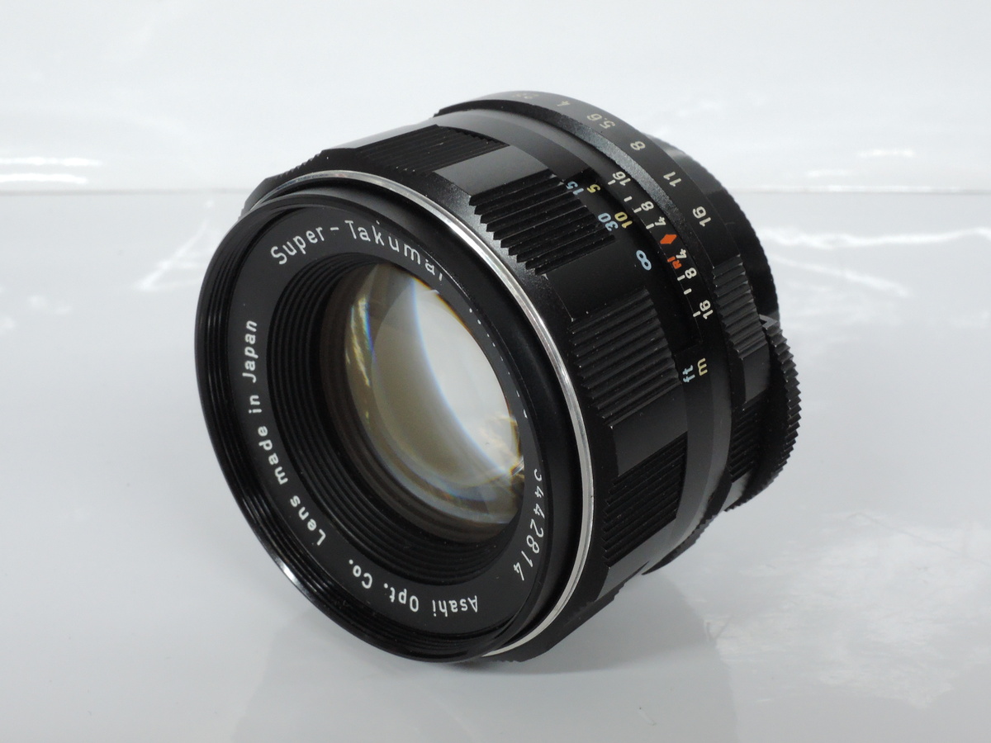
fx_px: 1431
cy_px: 372
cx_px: 496
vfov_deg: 29.1
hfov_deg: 38.2
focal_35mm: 50
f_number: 8
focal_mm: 10.7
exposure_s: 1/20
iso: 800
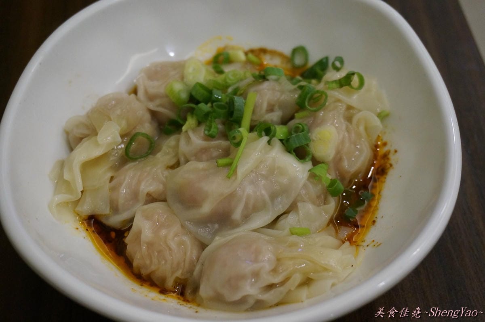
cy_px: 161
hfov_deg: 37.9
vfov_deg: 25.7
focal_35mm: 52
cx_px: 242
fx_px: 707
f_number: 5.6
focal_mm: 35
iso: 2500
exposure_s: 1/160
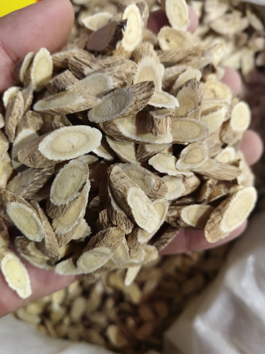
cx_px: 132
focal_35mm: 23
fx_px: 235
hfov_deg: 58.9
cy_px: 177
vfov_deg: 73.9
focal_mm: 5.6
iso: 466
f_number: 1.88
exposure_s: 1/100
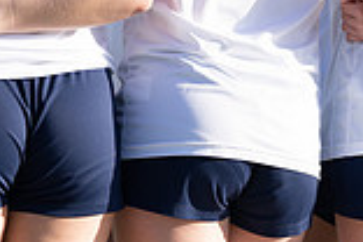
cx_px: 265
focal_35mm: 324
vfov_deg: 4.2
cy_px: -185
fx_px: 3267
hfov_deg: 6.4
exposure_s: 1/800
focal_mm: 87
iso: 100
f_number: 2.8
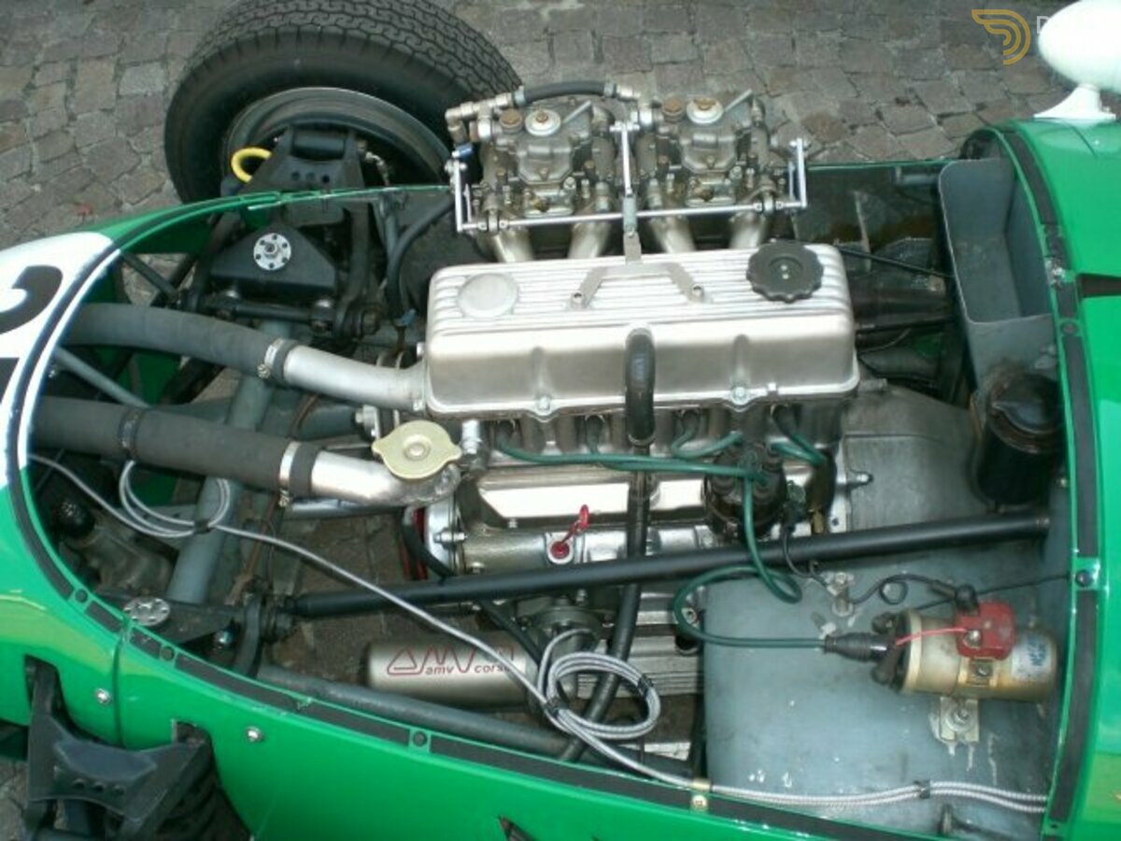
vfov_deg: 37.7
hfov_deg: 49.0
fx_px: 1231
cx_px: 560
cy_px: 420
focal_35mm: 38
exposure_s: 1/100
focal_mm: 6.3
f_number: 3.1
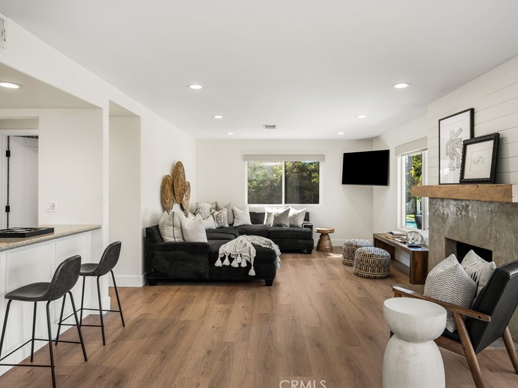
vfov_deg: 62.1
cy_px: 196
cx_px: 276
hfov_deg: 77.5
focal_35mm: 22
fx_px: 322
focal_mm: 19.5
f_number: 6.3
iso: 100
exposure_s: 1/15
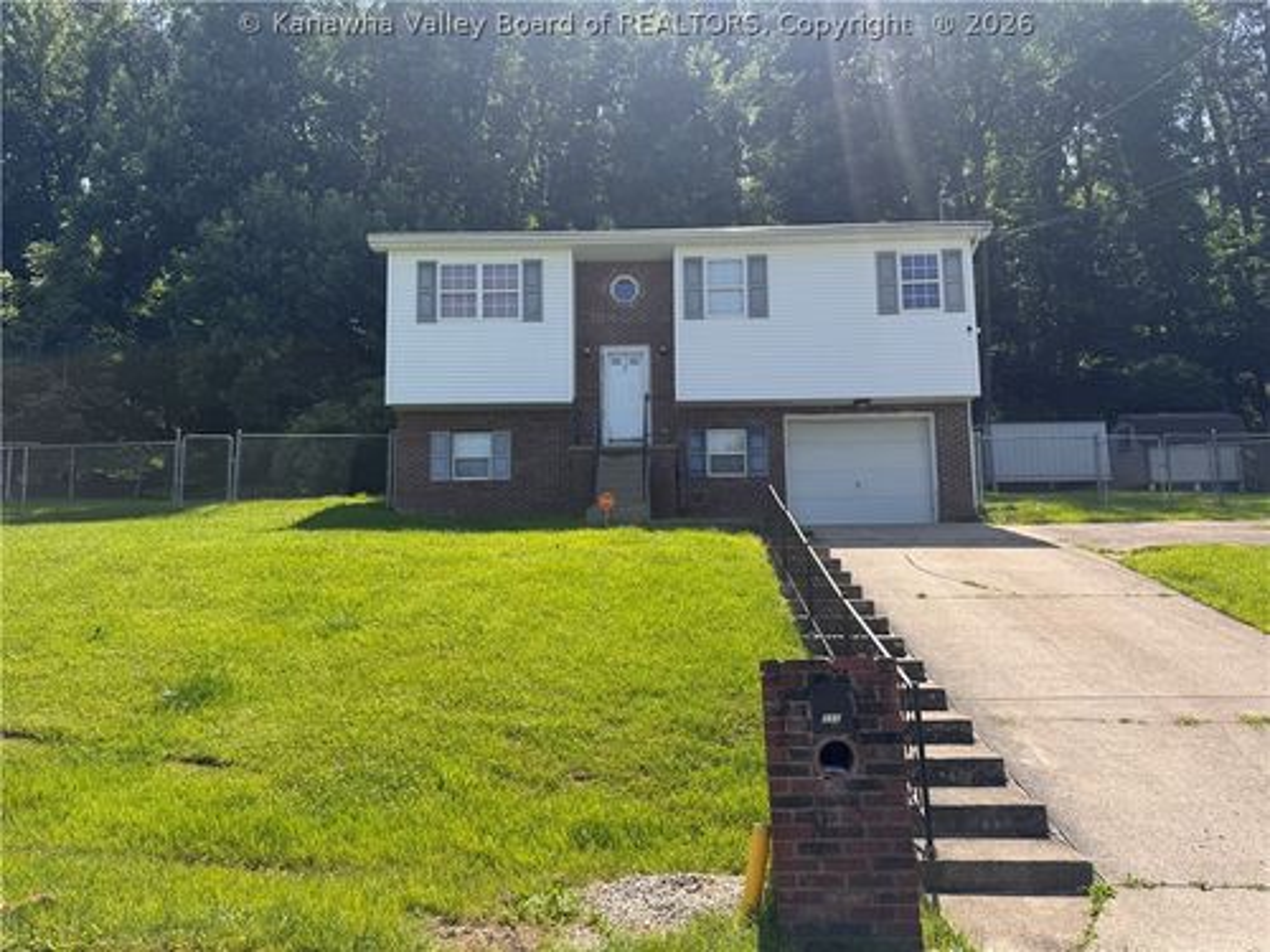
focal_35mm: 24
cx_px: 635
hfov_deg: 71.6
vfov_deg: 56.8
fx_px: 881
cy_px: 476
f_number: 1.78
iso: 80
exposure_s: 1/2959
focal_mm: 6.76
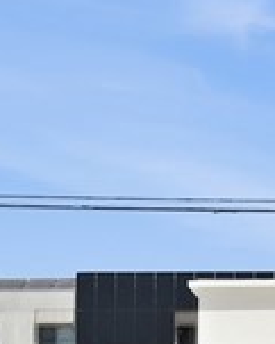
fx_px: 1616
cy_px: 469
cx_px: 466
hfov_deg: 9.3
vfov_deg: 11.7
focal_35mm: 159
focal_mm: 4.5
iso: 100
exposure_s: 1/1250
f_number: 2.8
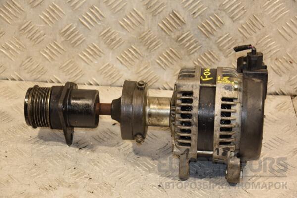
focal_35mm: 93
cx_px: 148
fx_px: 767
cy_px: 99
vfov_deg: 14.7
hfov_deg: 21.9
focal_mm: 62
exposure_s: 1/125
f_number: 5.3
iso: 800
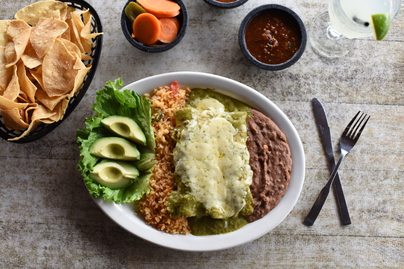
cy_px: 134
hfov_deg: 54.4
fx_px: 393
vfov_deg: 37.9
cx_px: 202
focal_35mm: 35
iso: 1600
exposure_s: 1/500
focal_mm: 35
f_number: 3.2
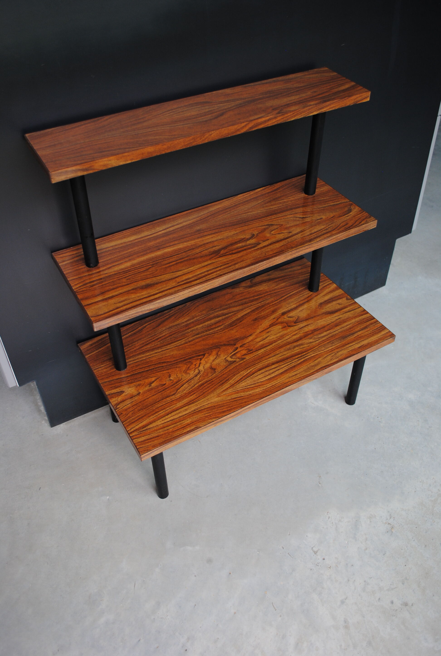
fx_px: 603
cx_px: 220
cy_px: 328
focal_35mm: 33
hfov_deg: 40.1
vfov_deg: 57.1
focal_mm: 22
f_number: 4
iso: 200
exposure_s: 1/60
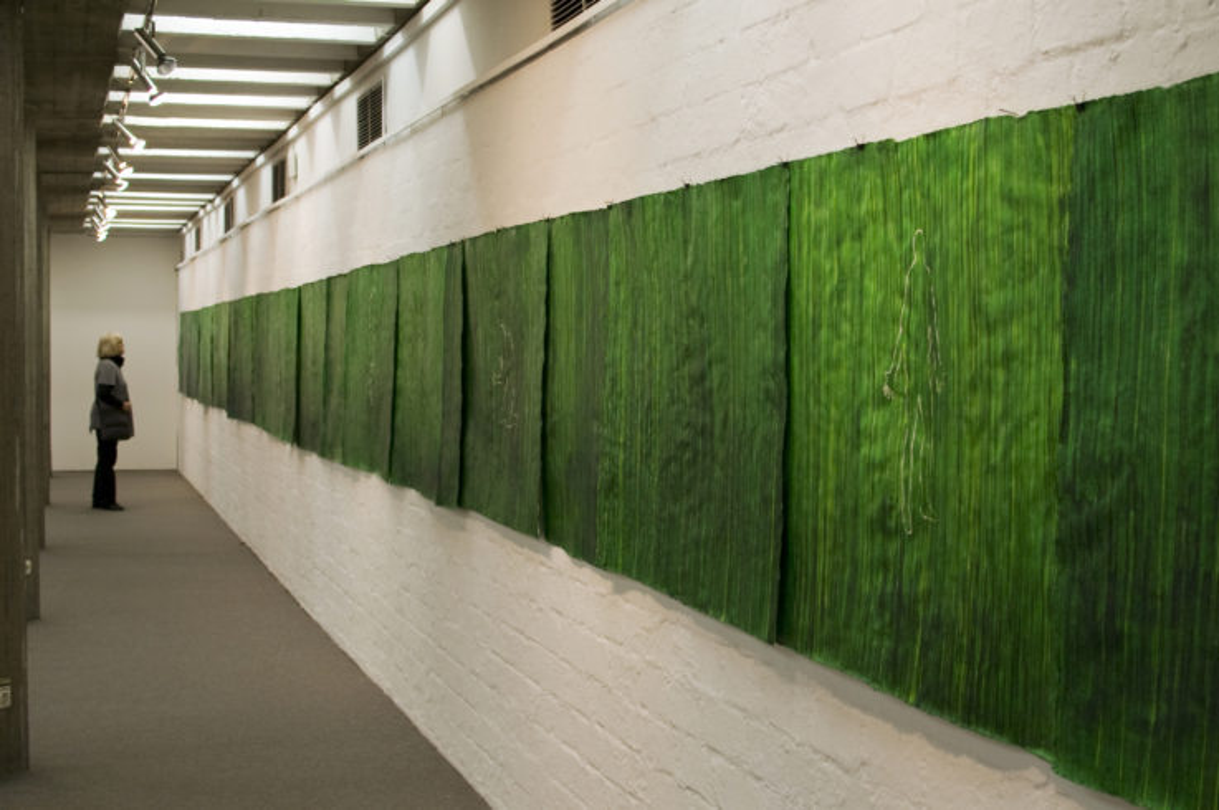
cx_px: 610
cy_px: 405
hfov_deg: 37.9
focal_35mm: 52
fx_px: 1776
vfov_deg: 25.7
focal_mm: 35
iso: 800
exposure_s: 1/60
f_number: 4
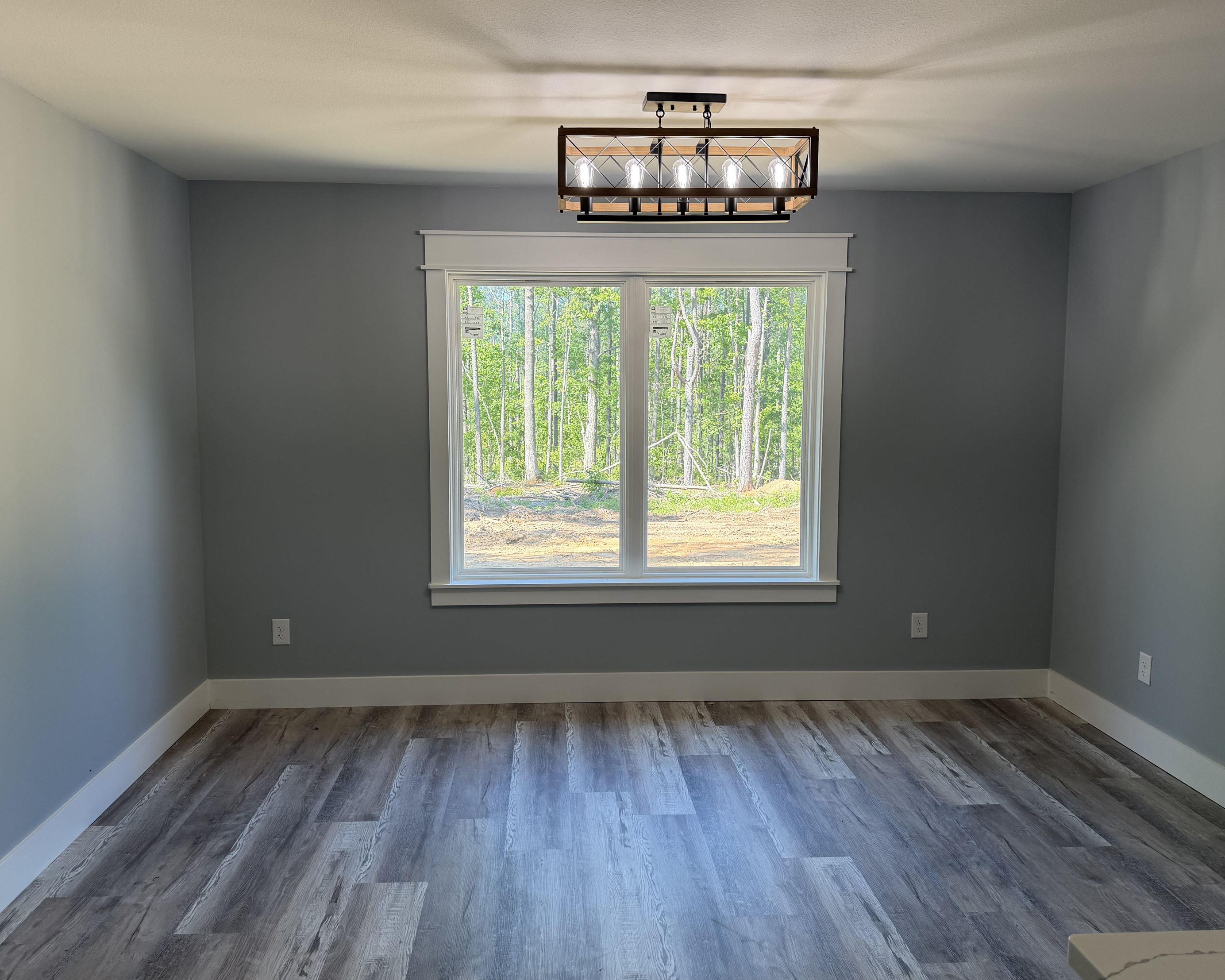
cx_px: 591
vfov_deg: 54.9
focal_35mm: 26
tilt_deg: -5.4
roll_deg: +0.5
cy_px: 482
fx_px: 943
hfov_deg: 66.0
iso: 64
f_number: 1.78
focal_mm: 6.76
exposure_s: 1/170
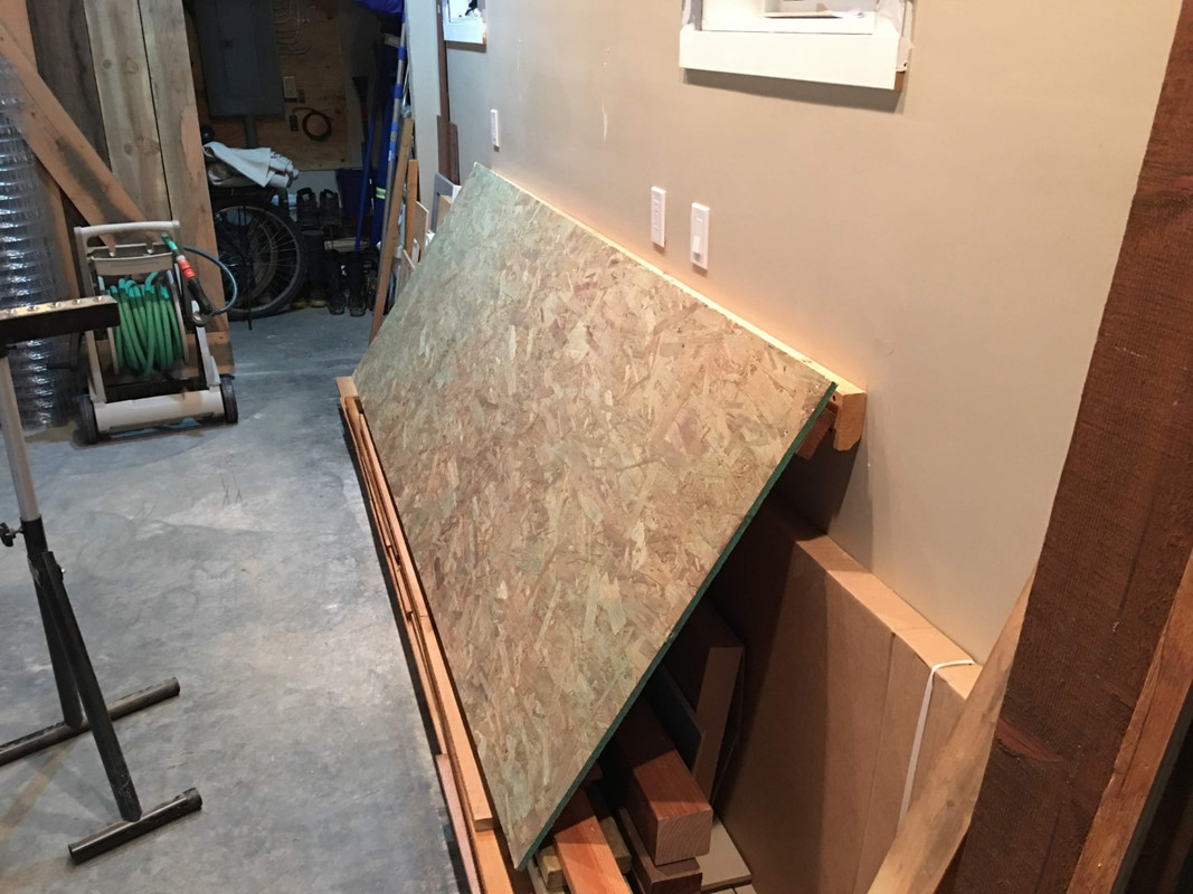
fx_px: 999
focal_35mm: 29
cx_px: 596
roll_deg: +0.3
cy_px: 447
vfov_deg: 48.2
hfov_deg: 61.7
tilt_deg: -22.1
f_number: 2.2
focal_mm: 4.15
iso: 64
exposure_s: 1/4
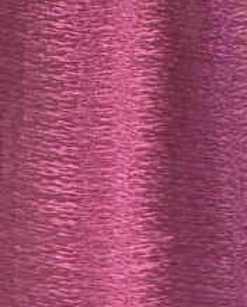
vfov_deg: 7.0
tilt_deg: -1.4
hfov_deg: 5.7
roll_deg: -0.1
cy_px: 143
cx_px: 84
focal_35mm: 274
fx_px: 2497
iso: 200
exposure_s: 1/33
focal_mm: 9
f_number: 2.8
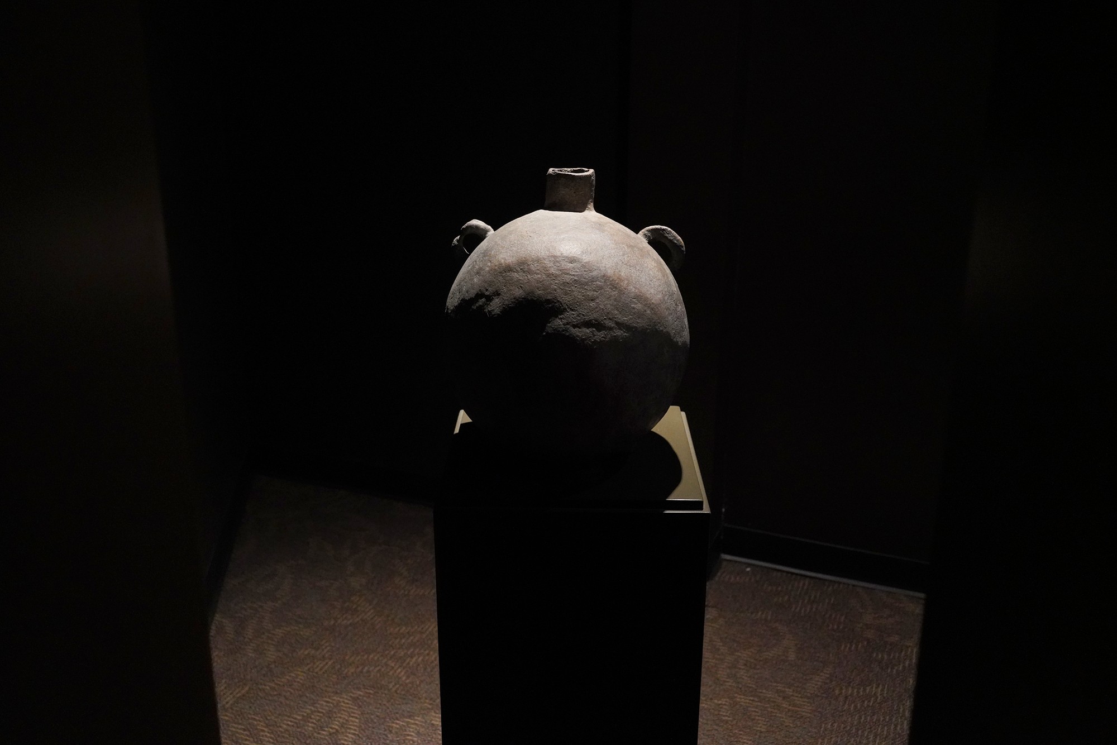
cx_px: 558
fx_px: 1086
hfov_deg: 54.4
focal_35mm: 35
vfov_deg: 37.9
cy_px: 372
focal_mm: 35
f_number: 5
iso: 6400
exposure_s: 1/100
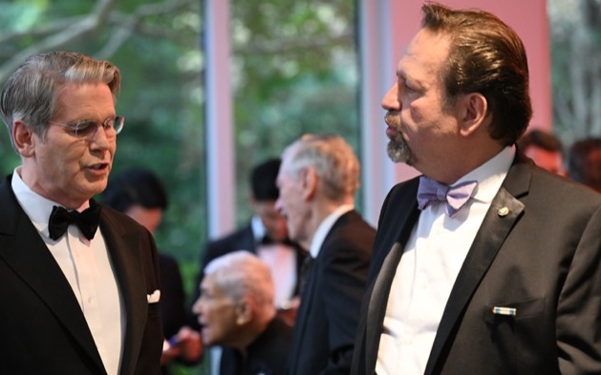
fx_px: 2440
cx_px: 234
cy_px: 167
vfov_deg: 8.8
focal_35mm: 149
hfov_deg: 14.0
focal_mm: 115
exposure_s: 1/100
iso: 5000
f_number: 2.8
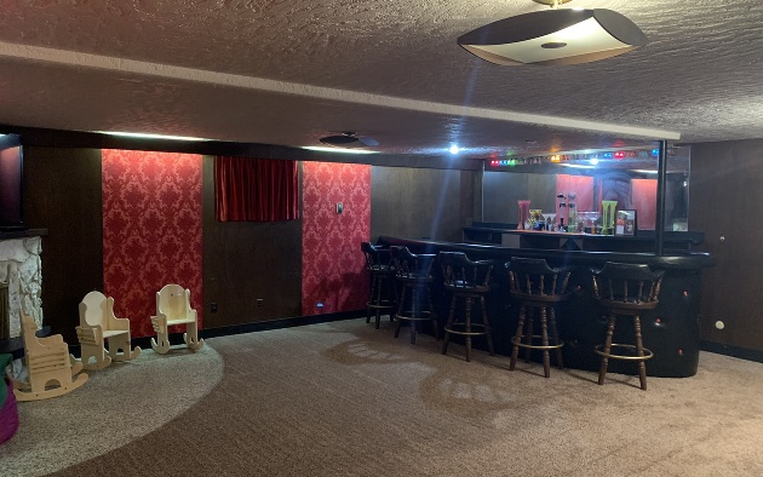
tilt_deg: -2.7
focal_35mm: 28
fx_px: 582
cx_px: 386
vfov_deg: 44.6
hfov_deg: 66.5
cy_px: 237
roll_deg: -1.0
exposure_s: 1/30
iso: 400
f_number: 1.8
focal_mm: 4.25
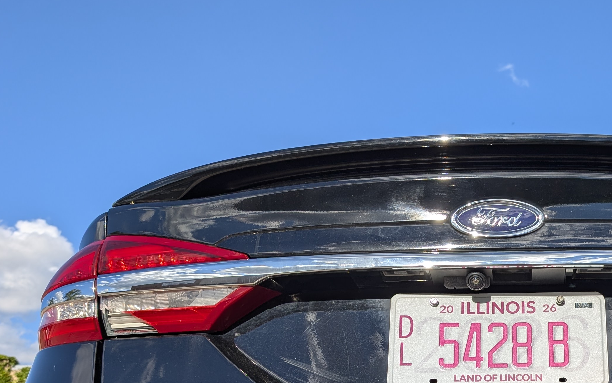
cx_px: 509
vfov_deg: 24.3
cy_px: 409
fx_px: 834
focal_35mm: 50
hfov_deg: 38.4
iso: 20
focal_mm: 6.9
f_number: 1.68
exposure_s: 1/1745
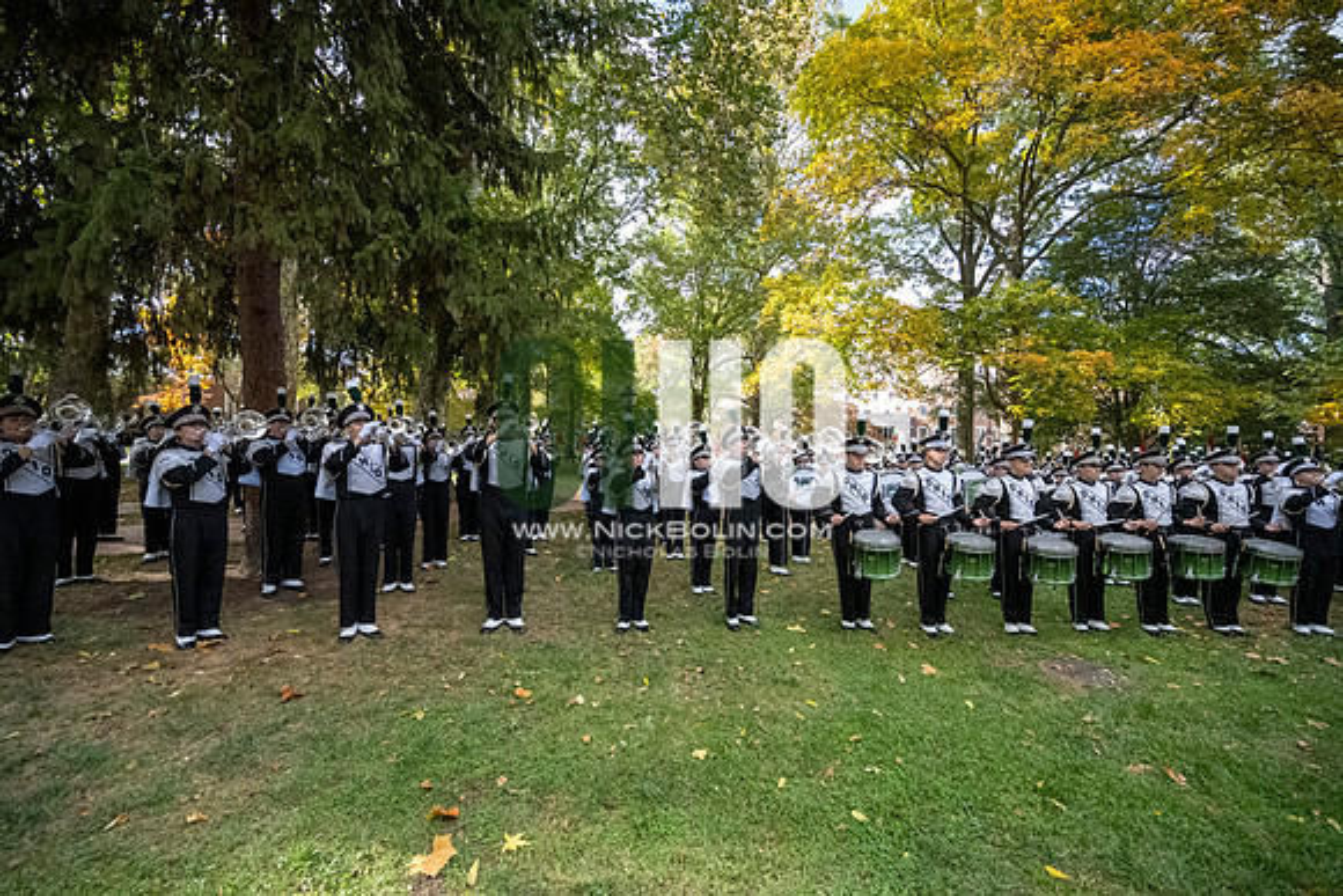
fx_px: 522
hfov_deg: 104.2
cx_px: 672
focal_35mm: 14
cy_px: 448
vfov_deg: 81.2
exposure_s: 1/8000
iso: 6400
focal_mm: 14
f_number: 4
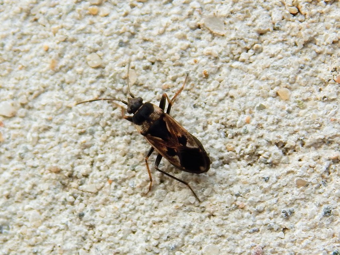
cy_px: 128
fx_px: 835
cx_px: 170
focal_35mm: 85
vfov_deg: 17.4
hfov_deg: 23.0
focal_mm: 15.3
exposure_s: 1/400
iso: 125
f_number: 4.3
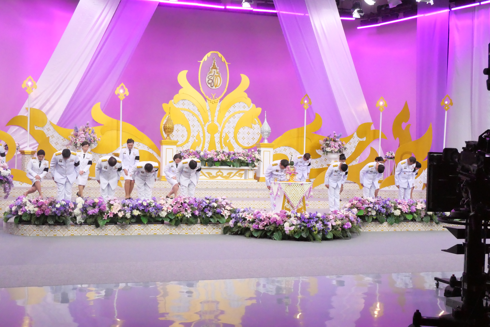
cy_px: 164
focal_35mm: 41
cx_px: 245
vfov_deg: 32.7
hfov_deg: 47.4
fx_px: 558
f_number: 8
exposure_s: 1/400
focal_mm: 20
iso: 10000
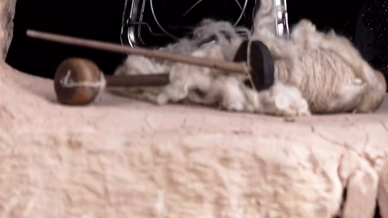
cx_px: 523
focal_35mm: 244
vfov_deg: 4.8
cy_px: -298
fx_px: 2513
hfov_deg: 8.7
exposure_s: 1/250
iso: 100
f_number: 2.8
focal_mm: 35
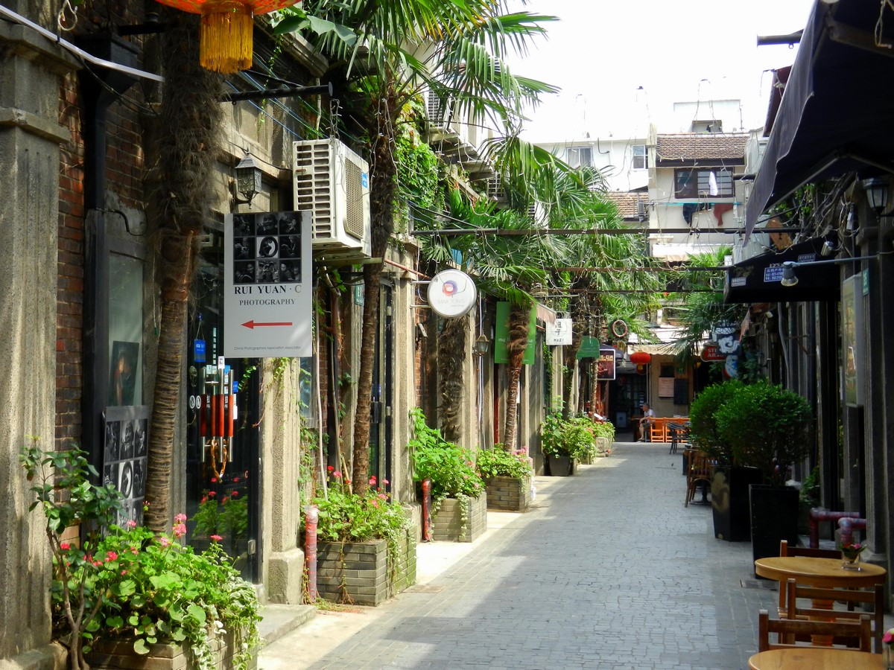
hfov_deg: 42.1
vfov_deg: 32.2
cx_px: 447
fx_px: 1162
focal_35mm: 45
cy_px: 335
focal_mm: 8.2
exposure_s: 1/250
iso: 180
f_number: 4.2
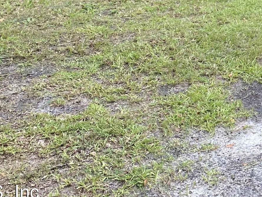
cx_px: 310
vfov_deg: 15.3
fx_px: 666
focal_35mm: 88
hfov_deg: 20.8
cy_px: -112
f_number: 1.8
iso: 32
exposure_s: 1/421
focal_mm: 4.25
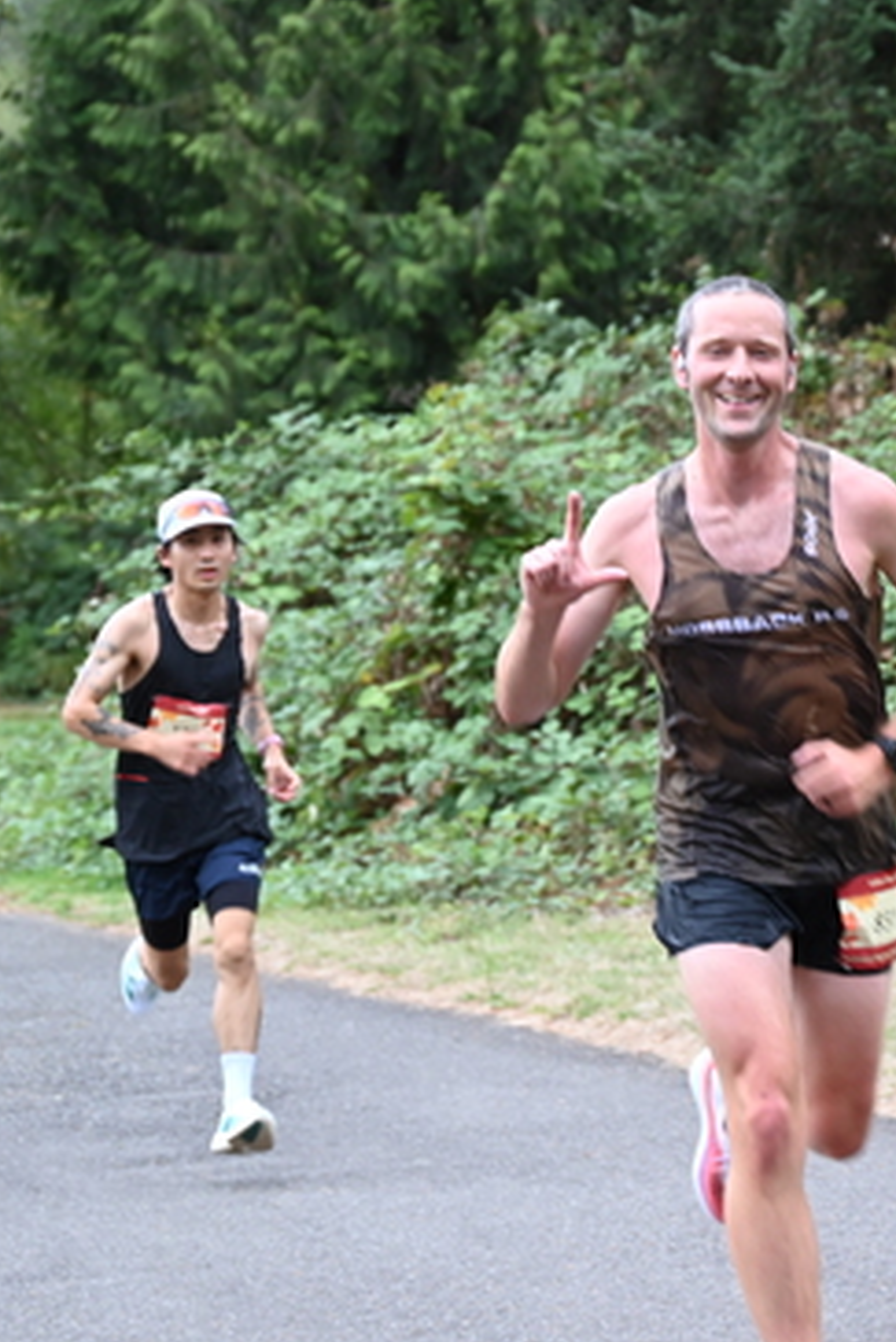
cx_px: 852
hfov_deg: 8.7
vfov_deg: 13.1
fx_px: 5855
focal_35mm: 157
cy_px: 669
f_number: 6.3
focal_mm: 104
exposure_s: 1/125
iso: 1400
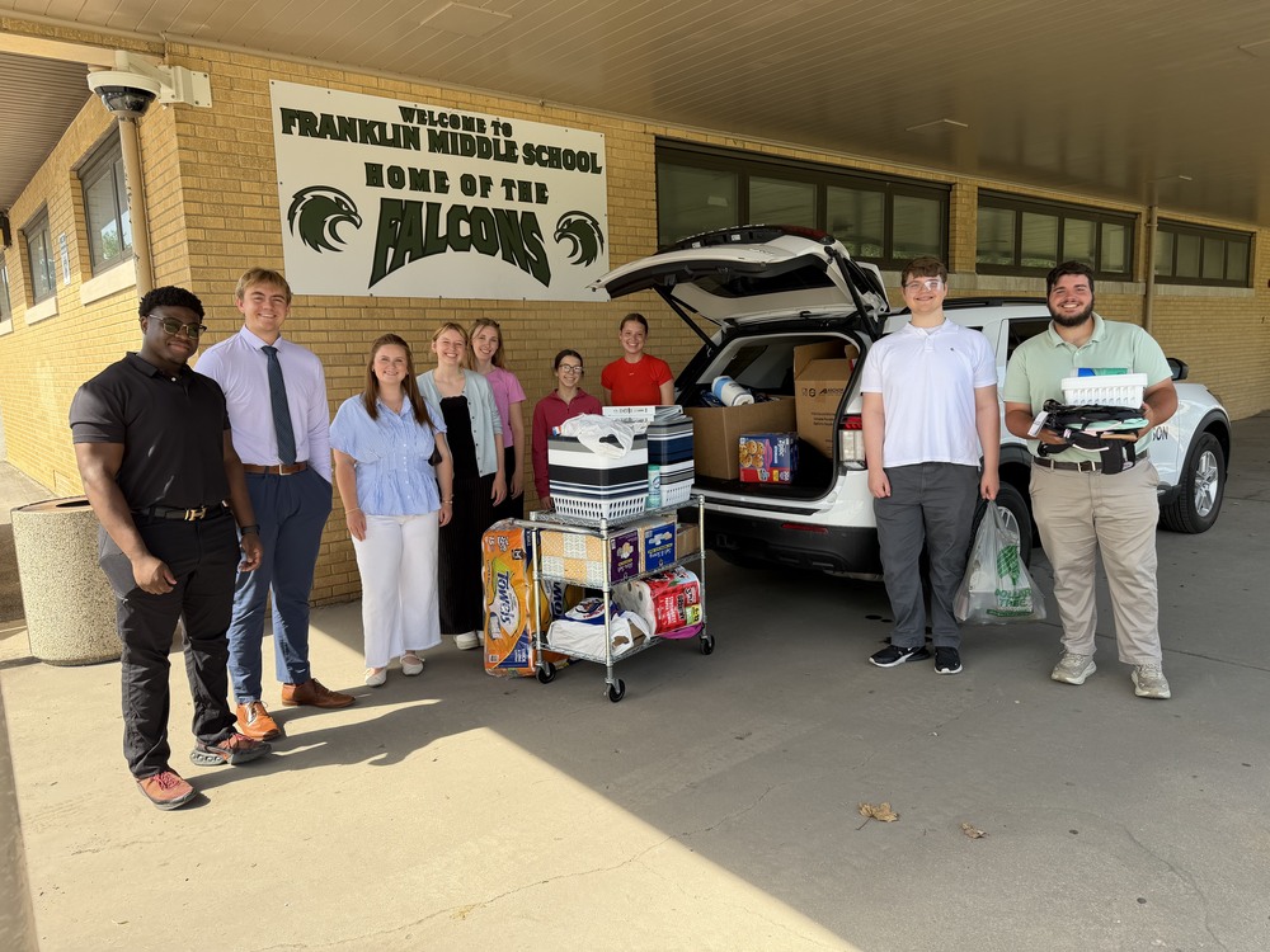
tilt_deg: -7.8
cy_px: 476
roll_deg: +1.9
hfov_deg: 71.6
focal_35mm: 24
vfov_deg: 56.8
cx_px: 635
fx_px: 881
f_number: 1.78
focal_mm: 6.76
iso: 80
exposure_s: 1/728
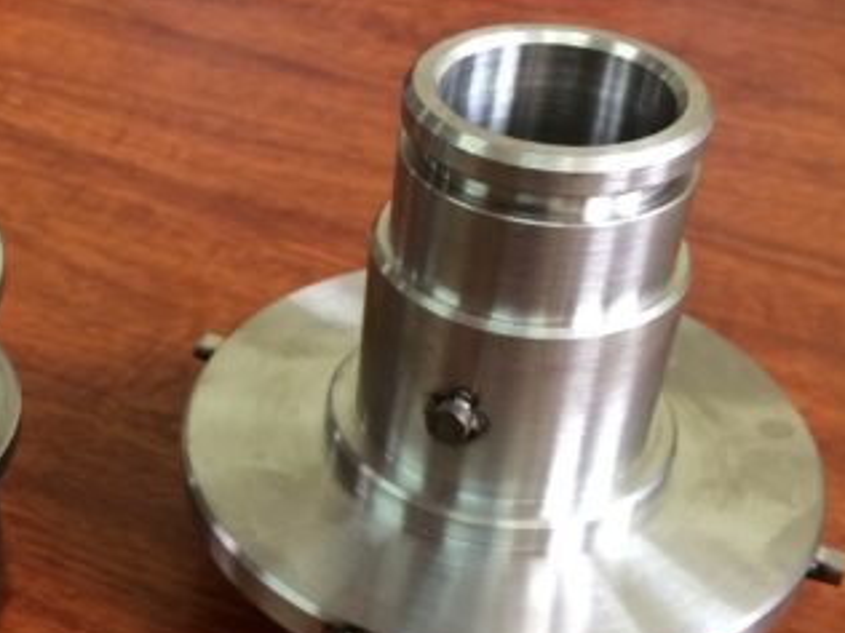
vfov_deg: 26.1
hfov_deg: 34.3
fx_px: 1343
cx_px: 225
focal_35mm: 55
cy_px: 502
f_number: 2.2
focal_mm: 4.15
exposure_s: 1/33
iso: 125
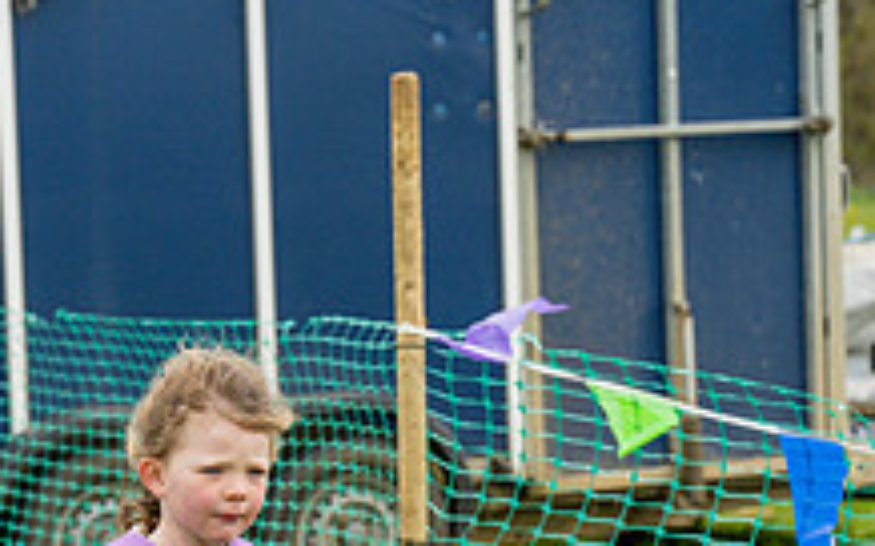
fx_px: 5577
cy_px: 803
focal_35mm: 234
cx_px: -117
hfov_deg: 8.9
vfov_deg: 5.6
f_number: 4.5
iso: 400
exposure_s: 1/2000
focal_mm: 74
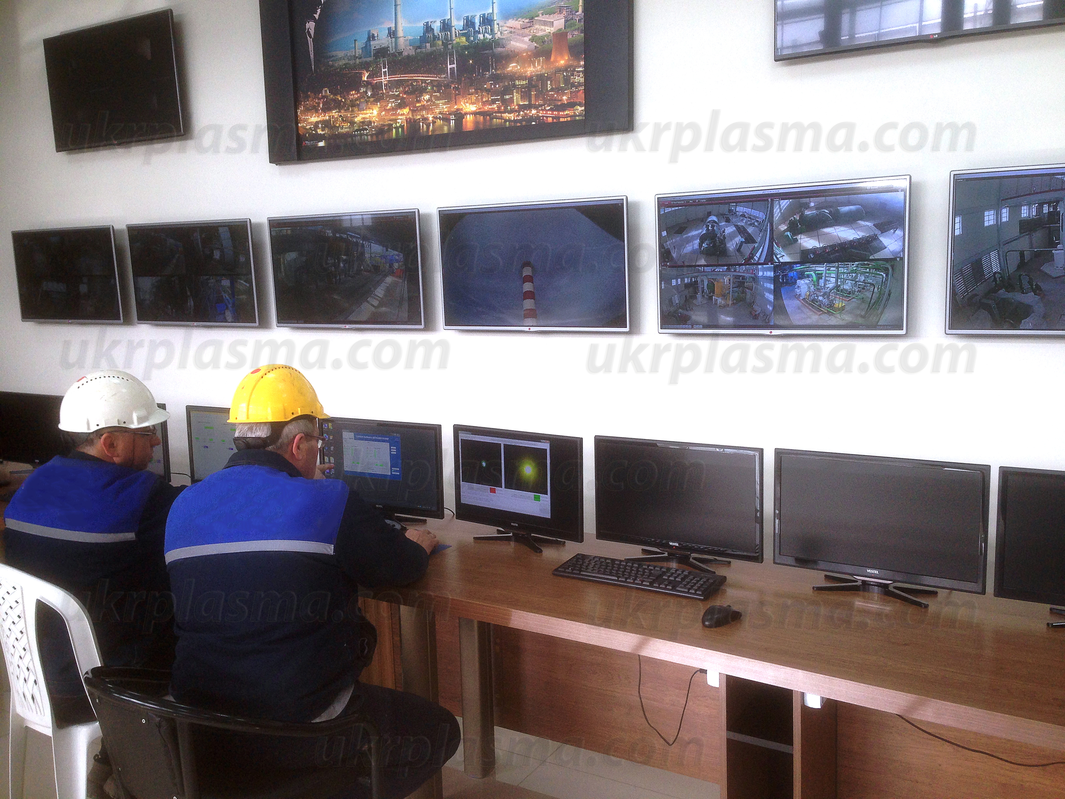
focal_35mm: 33
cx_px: 532
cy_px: 400
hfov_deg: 55.4
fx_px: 1015
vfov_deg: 42.9
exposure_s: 1/50
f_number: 2.4
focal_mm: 4.12
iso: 50
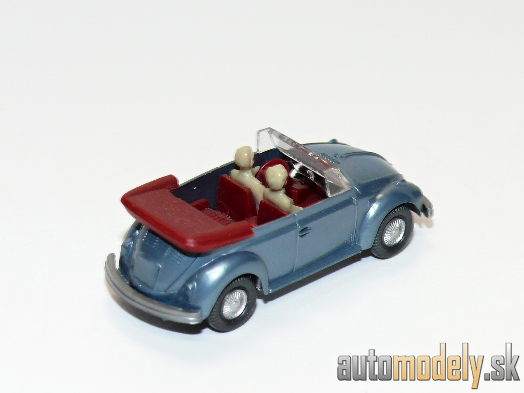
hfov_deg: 13.5
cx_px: 262
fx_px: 2210
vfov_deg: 10.2
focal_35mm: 146
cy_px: 196
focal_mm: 17.3
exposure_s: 1/30
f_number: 4
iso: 100
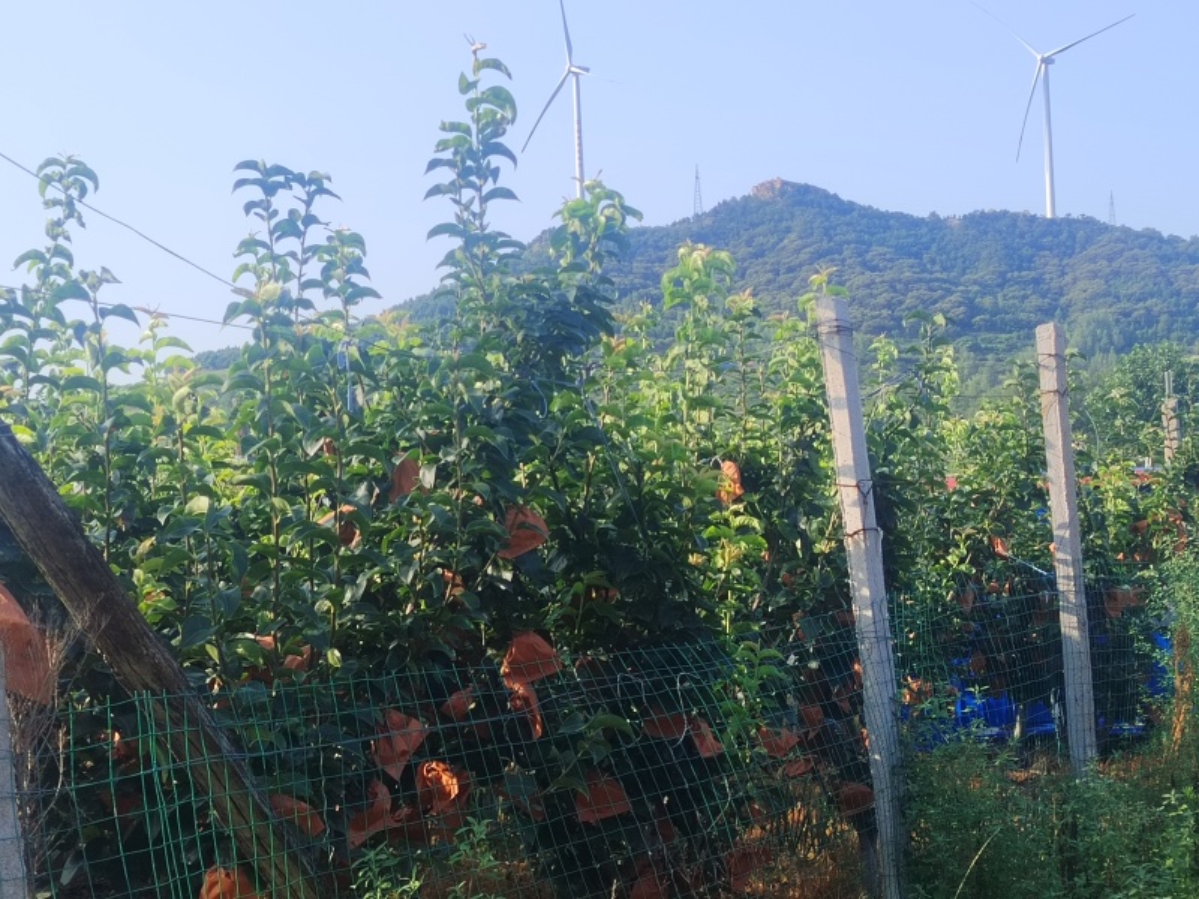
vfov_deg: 23.3
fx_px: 2182
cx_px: 600
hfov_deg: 30.7
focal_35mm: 63
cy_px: 450
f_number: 1.75
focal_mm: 5.25
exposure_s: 1/507
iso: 100
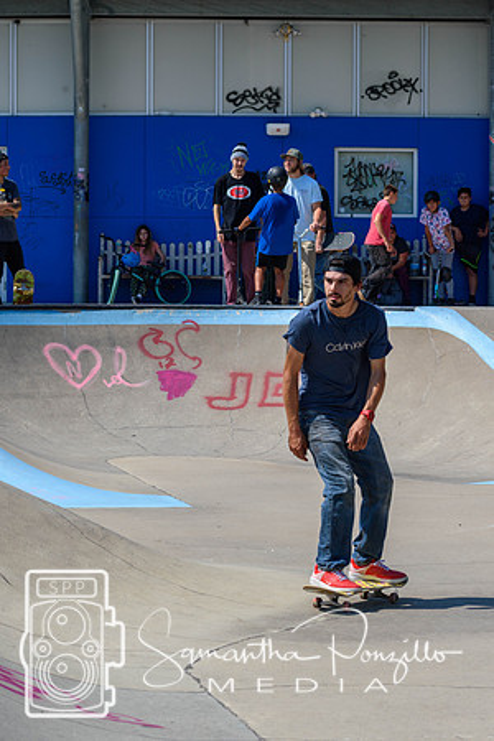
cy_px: 370
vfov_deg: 14.4
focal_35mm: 142
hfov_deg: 9.6
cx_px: 247
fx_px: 2933
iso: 200
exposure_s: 1/1000
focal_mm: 95
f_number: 8
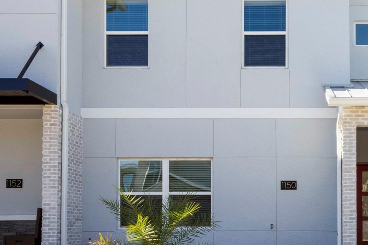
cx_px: 296
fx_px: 593
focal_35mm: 58
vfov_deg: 23.3
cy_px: 109
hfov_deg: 33.5
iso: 1000
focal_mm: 35
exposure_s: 1/160
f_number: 22
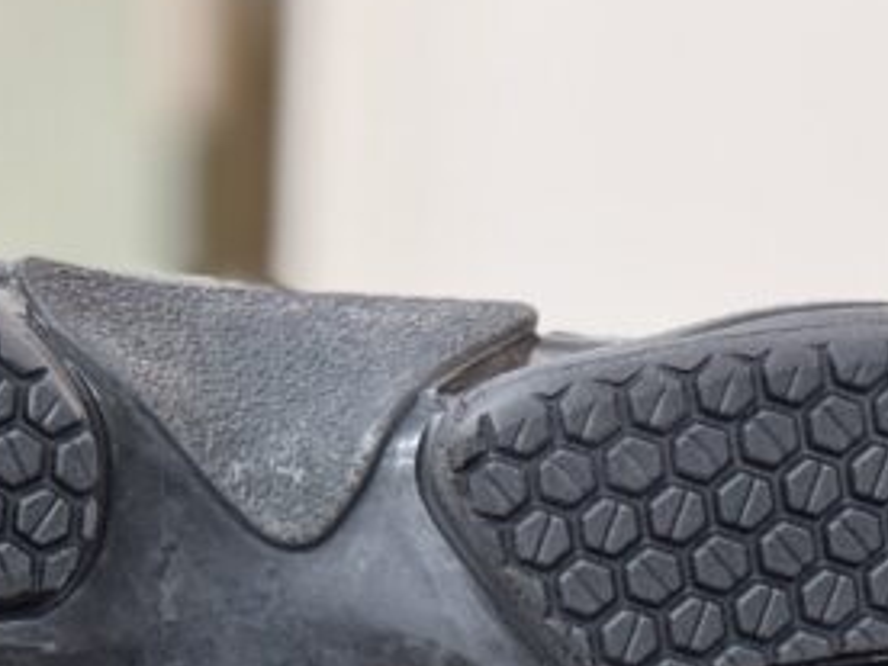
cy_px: 830
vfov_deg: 8.2
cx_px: 3
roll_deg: +0.2
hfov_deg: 11.0
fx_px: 4566
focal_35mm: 178
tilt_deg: -25.8
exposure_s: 1/60
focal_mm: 6.76
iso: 250
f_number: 1.78
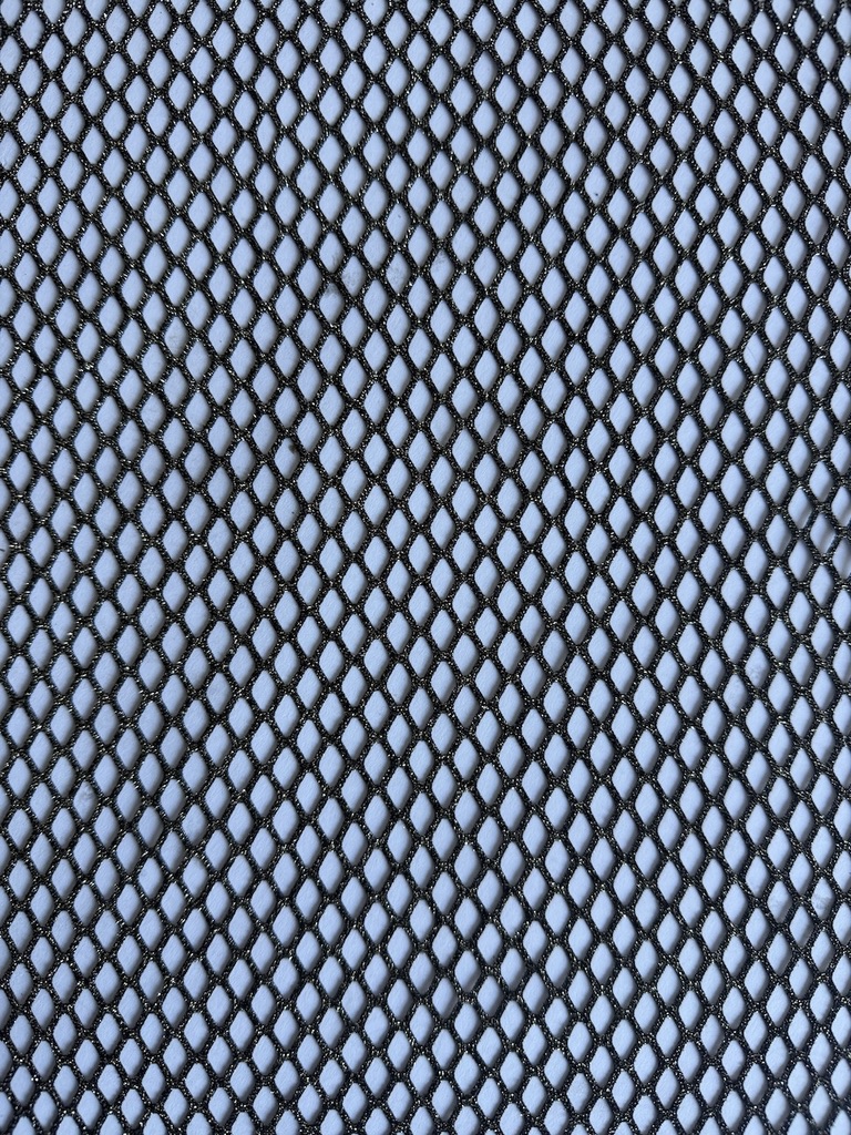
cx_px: 426
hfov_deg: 56.8
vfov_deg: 71.6
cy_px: 568
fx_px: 787
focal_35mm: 24
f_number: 1.78
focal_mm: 6.76
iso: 160
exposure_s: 1/121
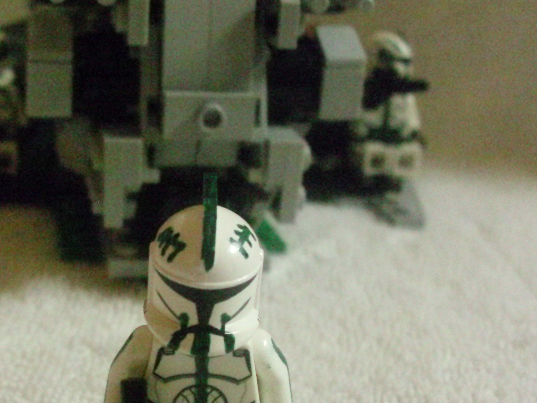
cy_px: 285
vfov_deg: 23.1
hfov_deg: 30.4
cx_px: 169
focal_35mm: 63
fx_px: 977
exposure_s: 1/26
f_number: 3.1
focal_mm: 6.3
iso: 1600
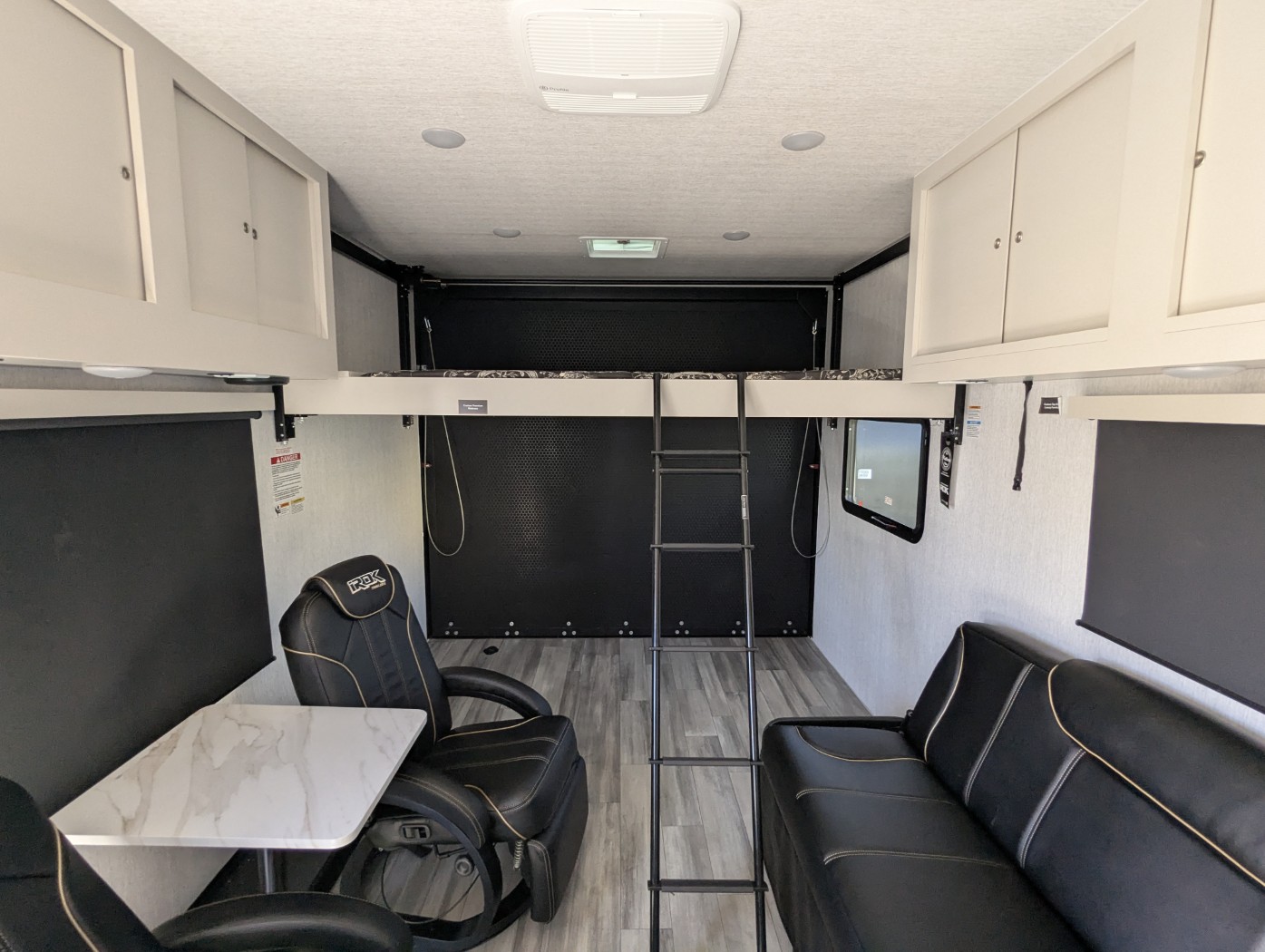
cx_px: 632
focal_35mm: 16
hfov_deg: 94.4
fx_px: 585
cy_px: 476
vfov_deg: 78.2
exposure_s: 1/77.8
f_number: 2.2
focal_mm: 2.35
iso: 288
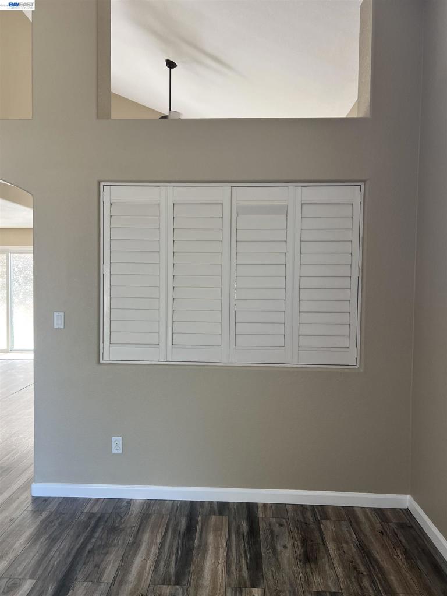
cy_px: 298
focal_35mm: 26
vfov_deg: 67.3
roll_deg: -0.2
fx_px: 448
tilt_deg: -1.0
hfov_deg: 53.1
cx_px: 224
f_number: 1.5
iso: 80
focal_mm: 5.7
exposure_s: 1/121
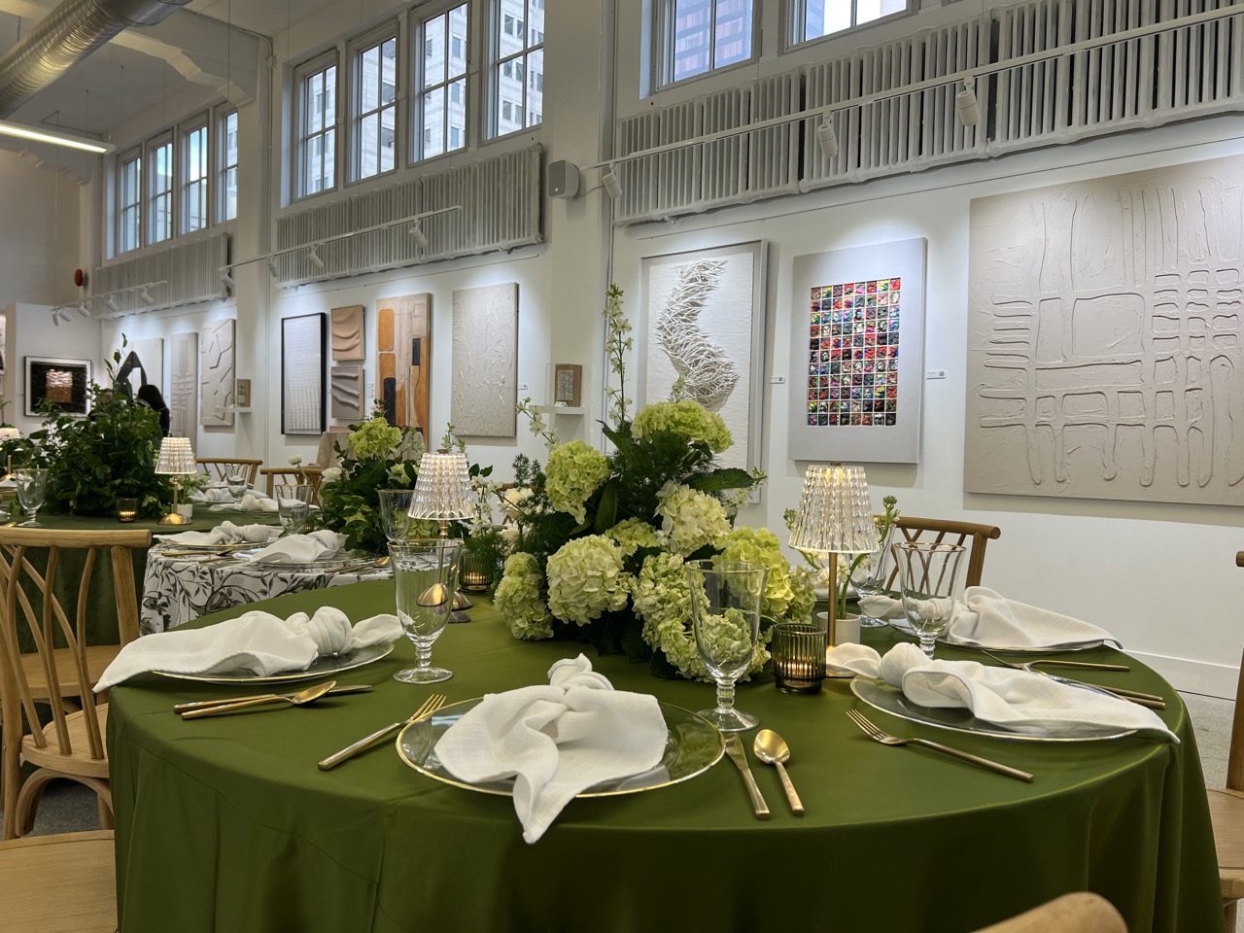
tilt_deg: -1.7
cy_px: 466
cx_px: 622
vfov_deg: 53.1
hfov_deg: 67.3
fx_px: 934
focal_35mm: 26
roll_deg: -1.6
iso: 50
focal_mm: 5.7
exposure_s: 1/120
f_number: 1.5
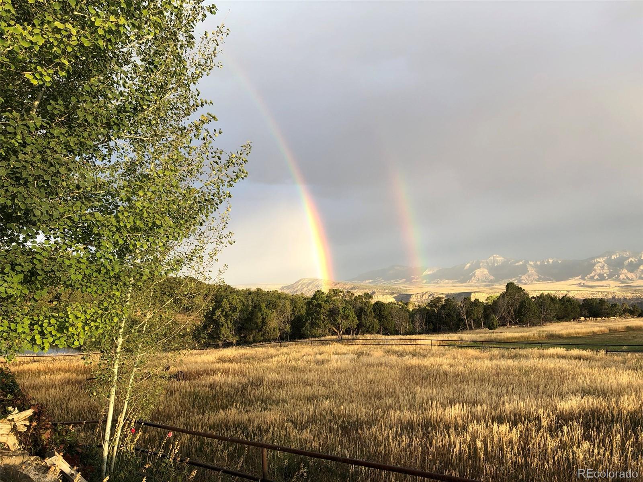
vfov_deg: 49.7
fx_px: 520
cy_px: 241
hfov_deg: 63.4
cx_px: 322
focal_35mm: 28
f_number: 1.8
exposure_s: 1/120
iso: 20
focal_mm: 4
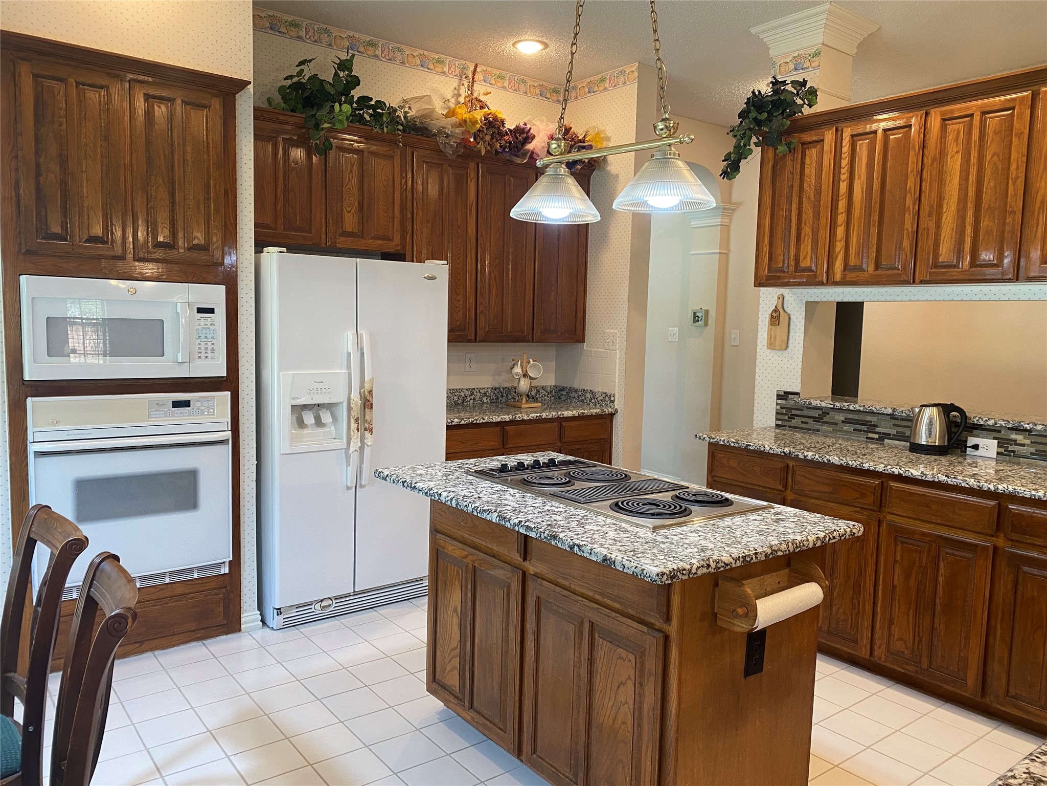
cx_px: 524
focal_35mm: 26
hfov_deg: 67.3
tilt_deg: -6.0
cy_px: 393
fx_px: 786
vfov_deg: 53.1
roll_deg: -1.1
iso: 80
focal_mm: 4.25
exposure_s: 1/60
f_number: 1.8
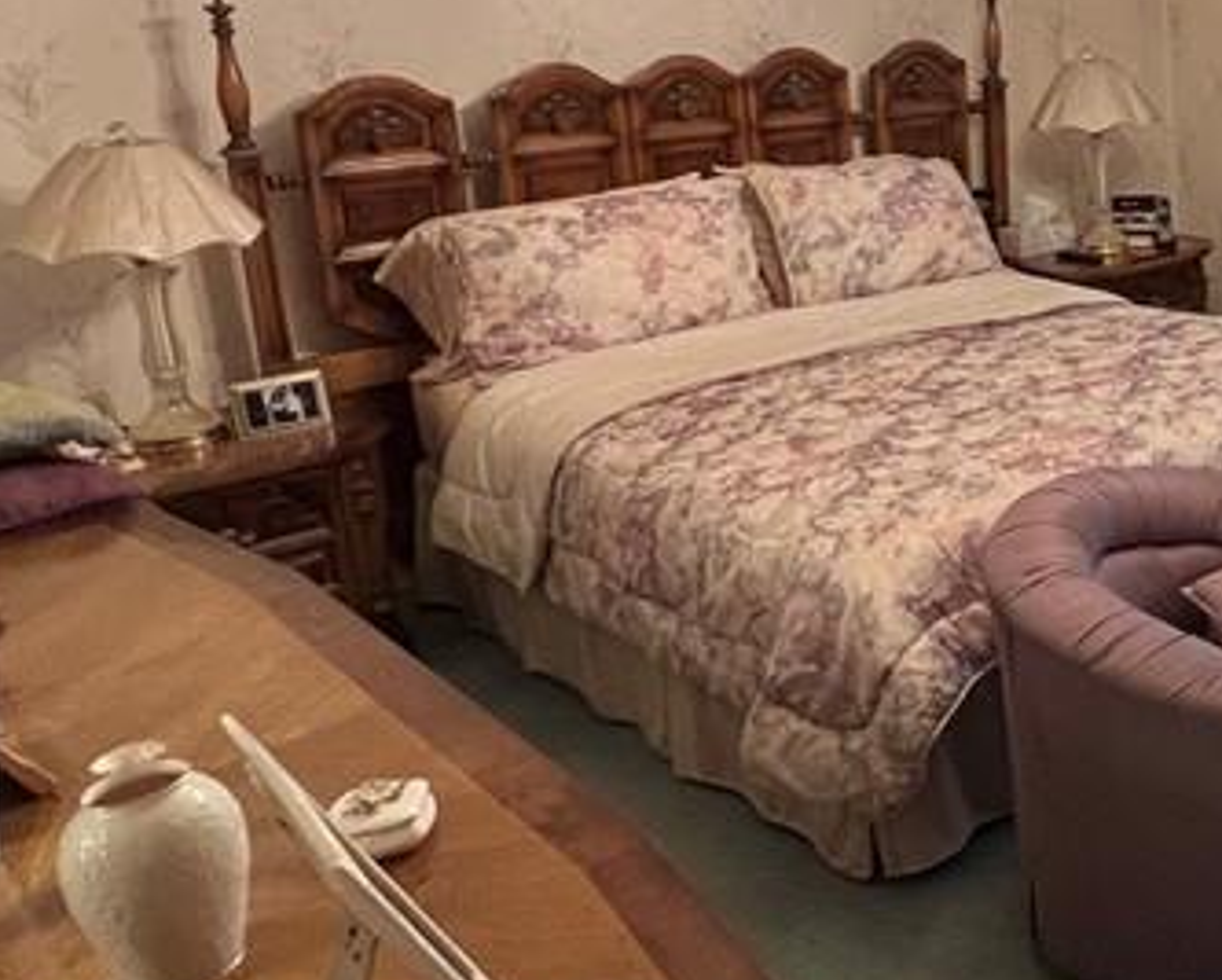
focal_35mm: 39
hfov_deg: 35.8
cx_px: 1490
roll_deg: -0.1
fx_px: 1412
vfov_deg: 37.5
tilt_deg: -12.6
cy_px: 264
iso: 400
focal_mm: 1.57
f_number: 1.8
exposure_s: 1/60
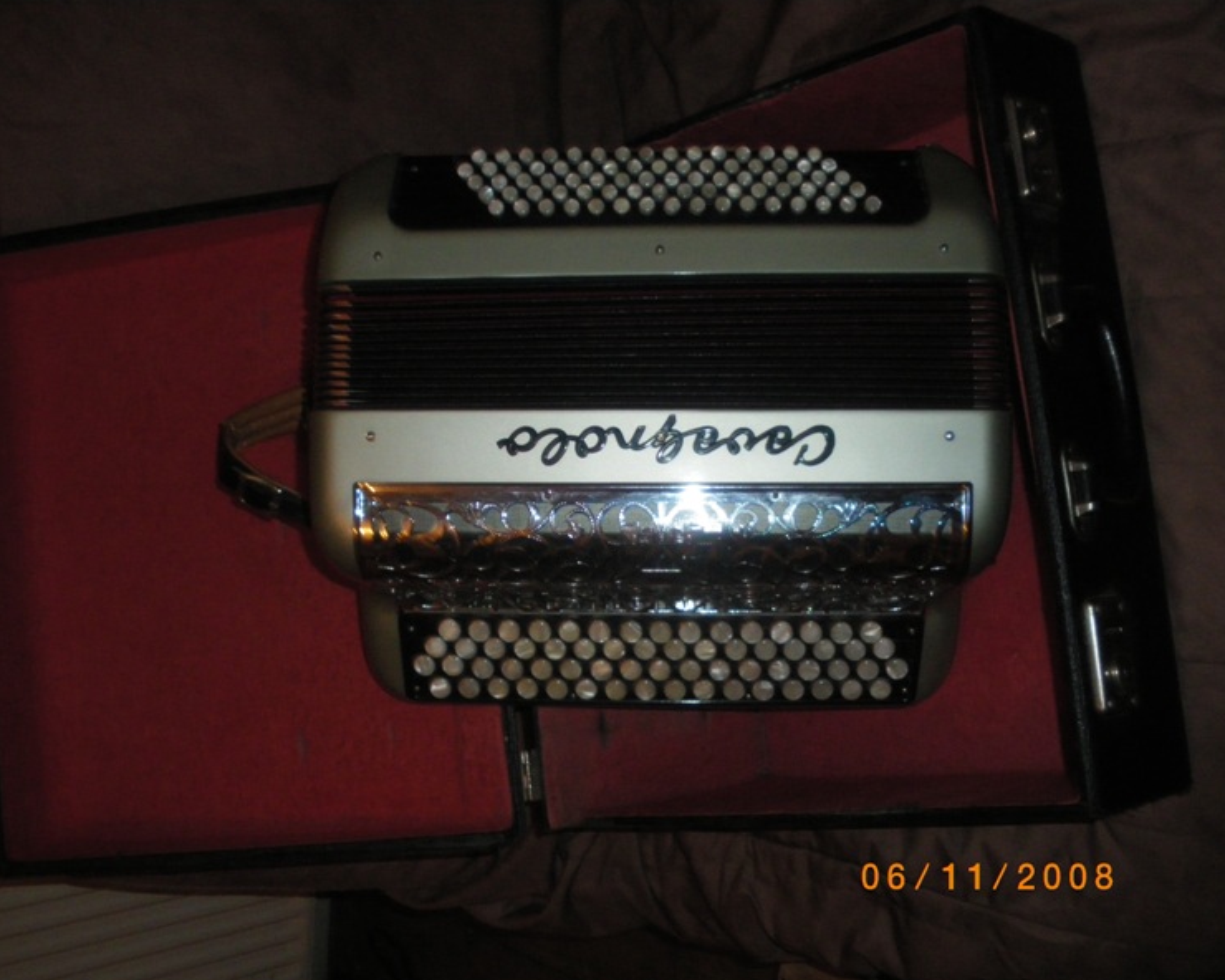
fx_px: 1378
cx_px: 579
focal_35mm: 38
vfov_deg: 39.2
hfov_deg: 47.9
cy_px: 495
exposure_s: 1/50
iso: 400
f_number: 3.5
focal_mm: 6.3
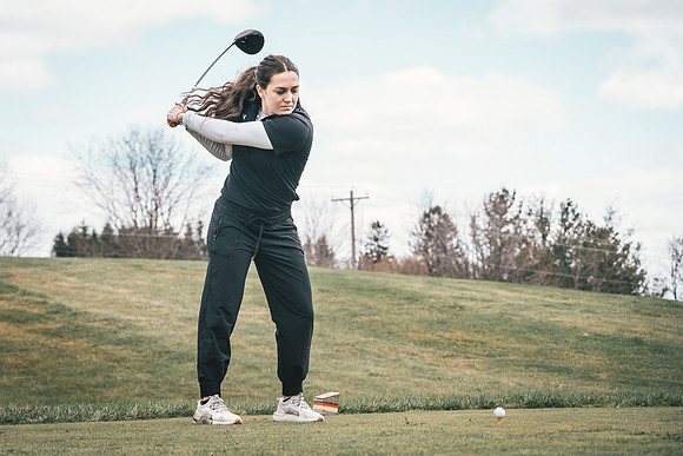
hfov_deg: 17.9
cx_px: 295
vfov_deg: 12.0
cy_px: 227
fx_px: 2165
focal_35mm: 114
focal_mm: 100
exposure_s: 1/1000
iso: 640
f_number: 6.3
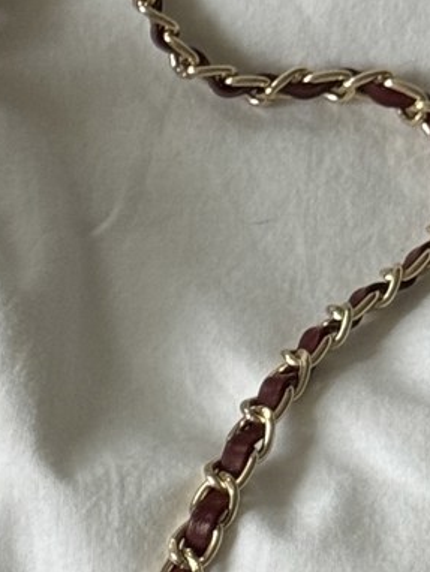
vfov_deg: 7.8
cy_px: 633
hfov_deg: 5.8
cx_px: -334
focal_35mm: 251
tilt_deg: -88.6
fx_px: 4153
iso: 125
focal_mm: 6.76
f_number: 1.78
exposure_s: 1/60
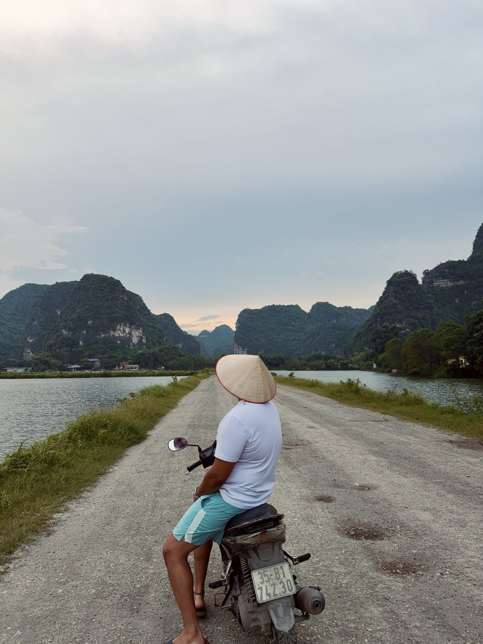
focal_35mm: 24
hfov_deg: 56.8
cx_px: 242
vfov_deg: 71.6
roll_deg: +0.8
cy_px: 322
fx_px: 446
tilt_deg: +3.8
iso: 64
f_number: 1.78
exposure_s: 1/121
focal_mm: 6.76
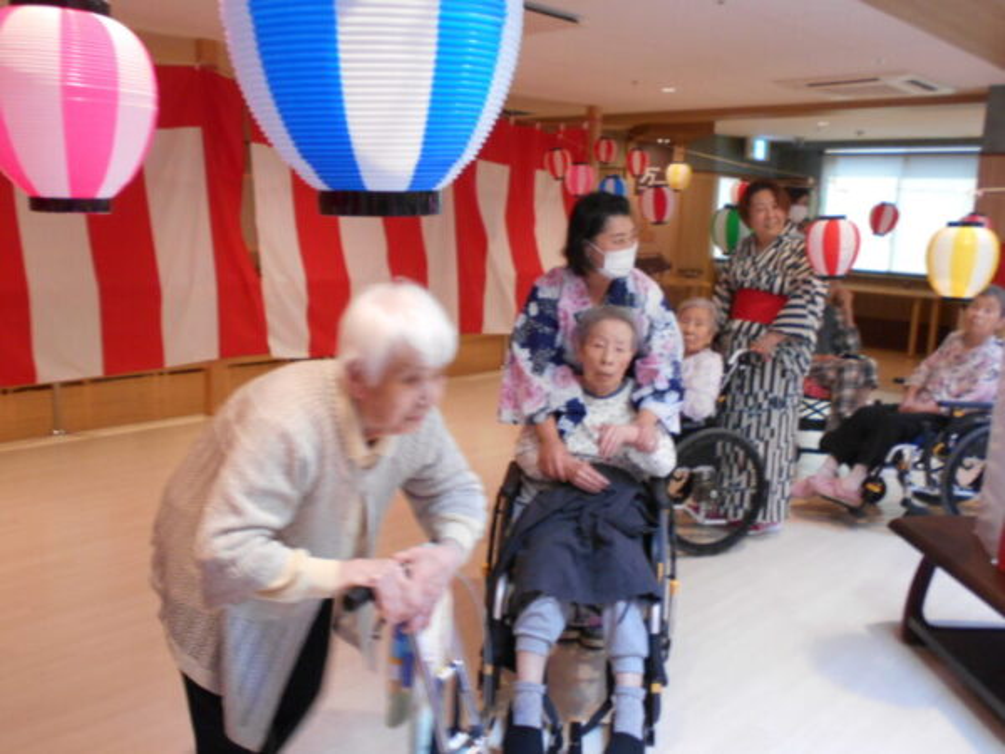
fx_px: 871
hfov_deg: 60.0
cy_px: 377
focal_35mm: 30
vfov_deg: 46.8
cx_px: 502
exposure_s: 1/30
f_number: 3.4
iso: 220
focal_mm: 5.1
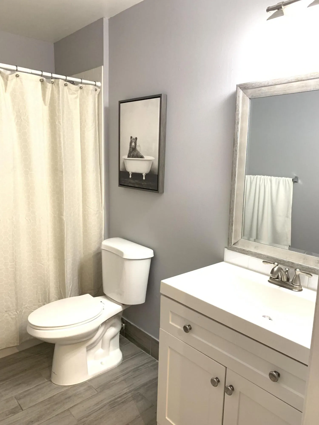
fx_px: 319
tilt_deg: -8.2
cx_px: 160
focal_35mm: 26
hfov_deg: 53.1
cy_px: 212
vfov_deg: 67.3
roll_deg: -1.2
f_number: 1.8
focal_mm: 4.25
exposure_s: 1/60
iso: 250
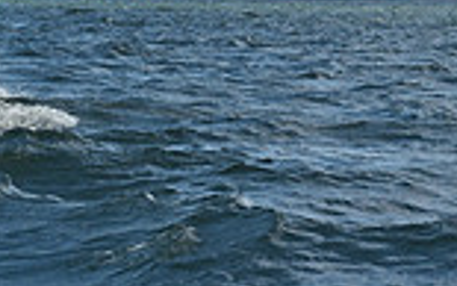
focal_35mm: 267
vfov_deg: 4.7
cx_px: -81
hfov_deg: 7.8
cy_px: -554
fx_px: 3327
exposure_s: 1/1250
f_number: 7.1
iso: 250
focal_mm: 70
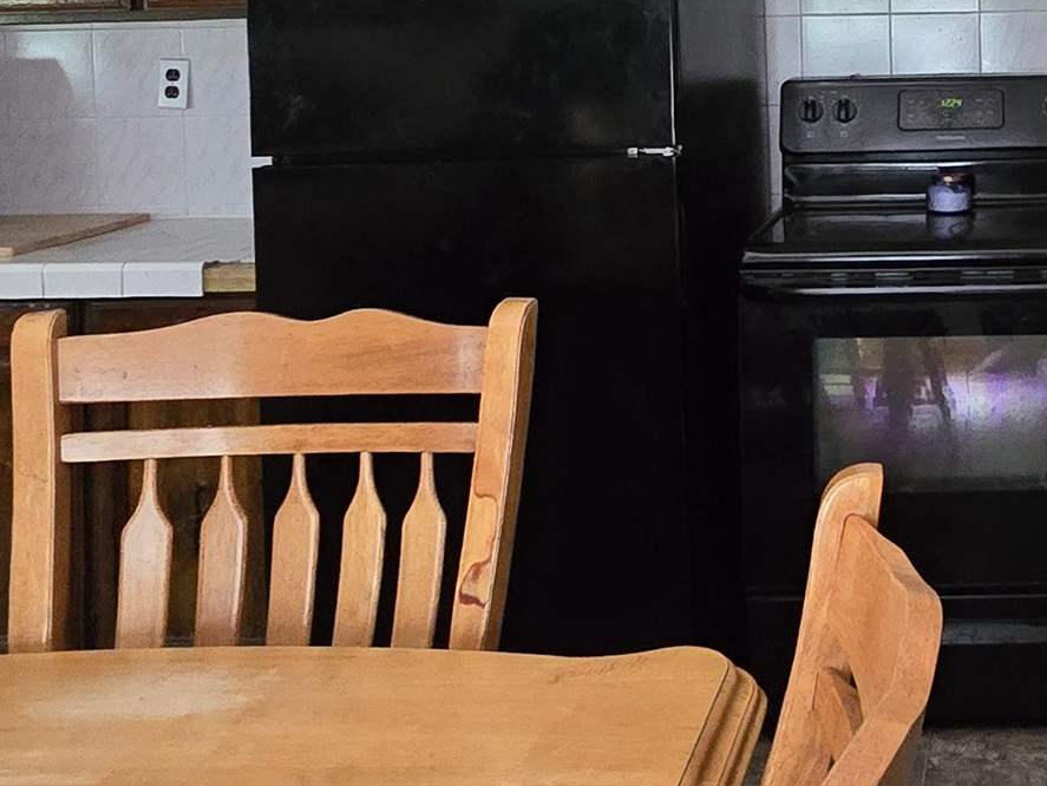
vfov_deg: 30.7
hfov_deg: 37.8
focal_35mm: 45
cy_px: 71
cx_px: 1029
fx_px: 1362
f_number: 2.2
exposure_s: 1/40
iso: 1250
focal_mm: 2.2
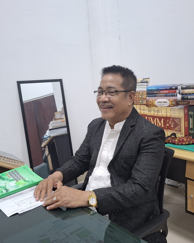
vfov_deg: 54.2
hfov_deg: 44.5
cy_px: 120
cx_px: 102
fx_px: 237
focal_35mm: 33
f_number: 1.8
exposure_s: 1/50
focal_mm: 4.69
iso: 200
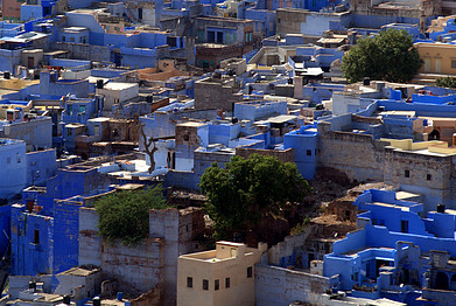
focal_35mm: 334
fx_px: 4237
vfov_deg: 4.1
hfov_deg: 6.2
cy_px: 81
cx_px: 133
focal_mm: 150
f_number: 8
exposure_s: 1/250
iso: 100
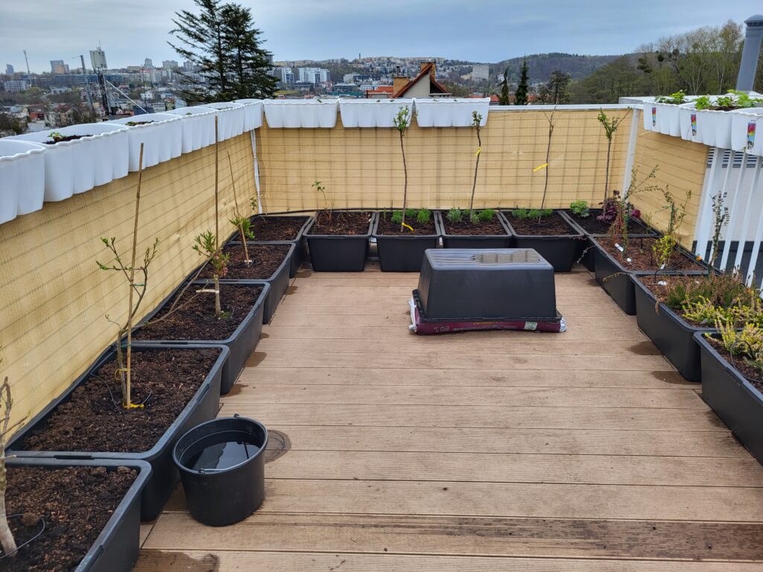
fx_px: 573
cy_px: 286
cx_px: 382
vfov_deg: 53.1
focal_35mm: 26
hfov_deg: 67.3
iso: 40
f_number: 1.8
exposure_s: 1/127
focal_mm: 5.4
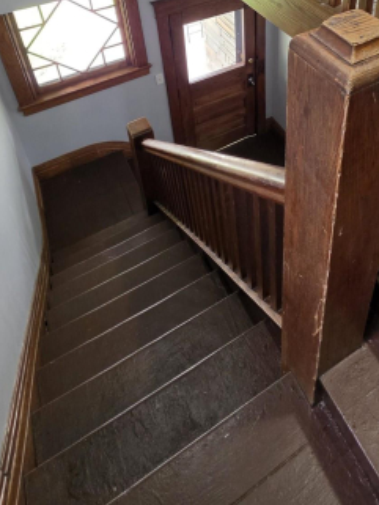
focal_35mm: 27
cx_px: 239
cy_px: 26
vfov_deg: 54.3
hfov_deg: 50.8
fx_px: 394
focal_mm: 2.2
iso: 400
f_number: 1.9
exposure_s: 1/60
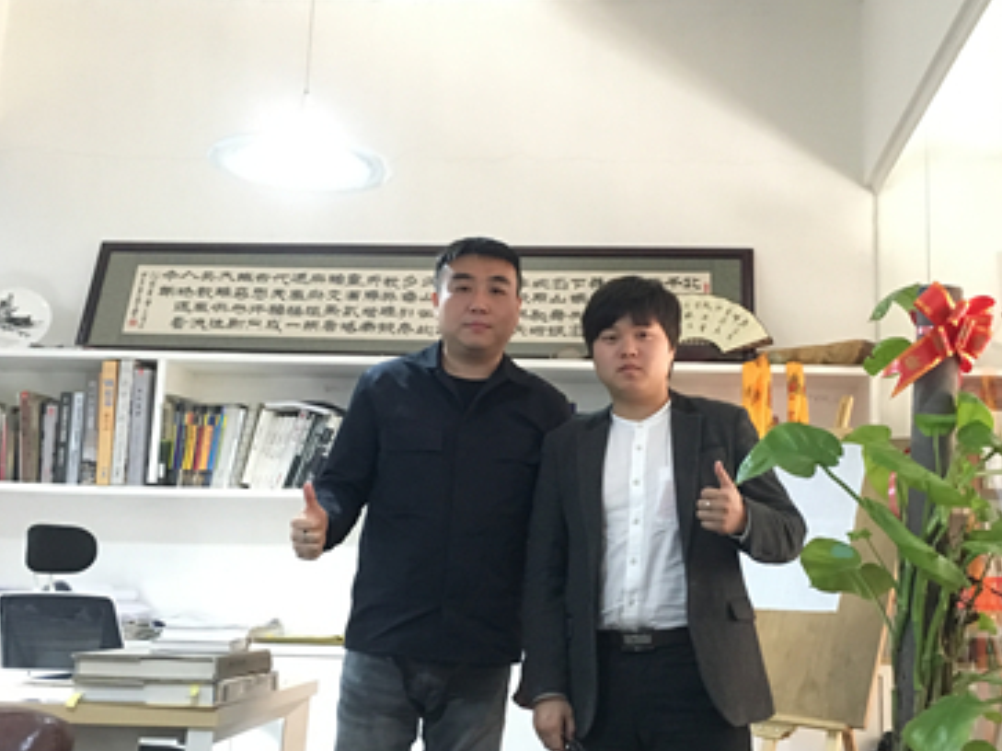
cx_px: 574
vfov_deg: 32.8
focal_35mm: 44
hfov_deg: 42.8
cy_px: 356
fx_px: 1273
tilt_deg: +11.1
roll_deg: -1.2
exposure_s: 1/17
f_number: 2.2
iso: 250
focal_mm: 4.15
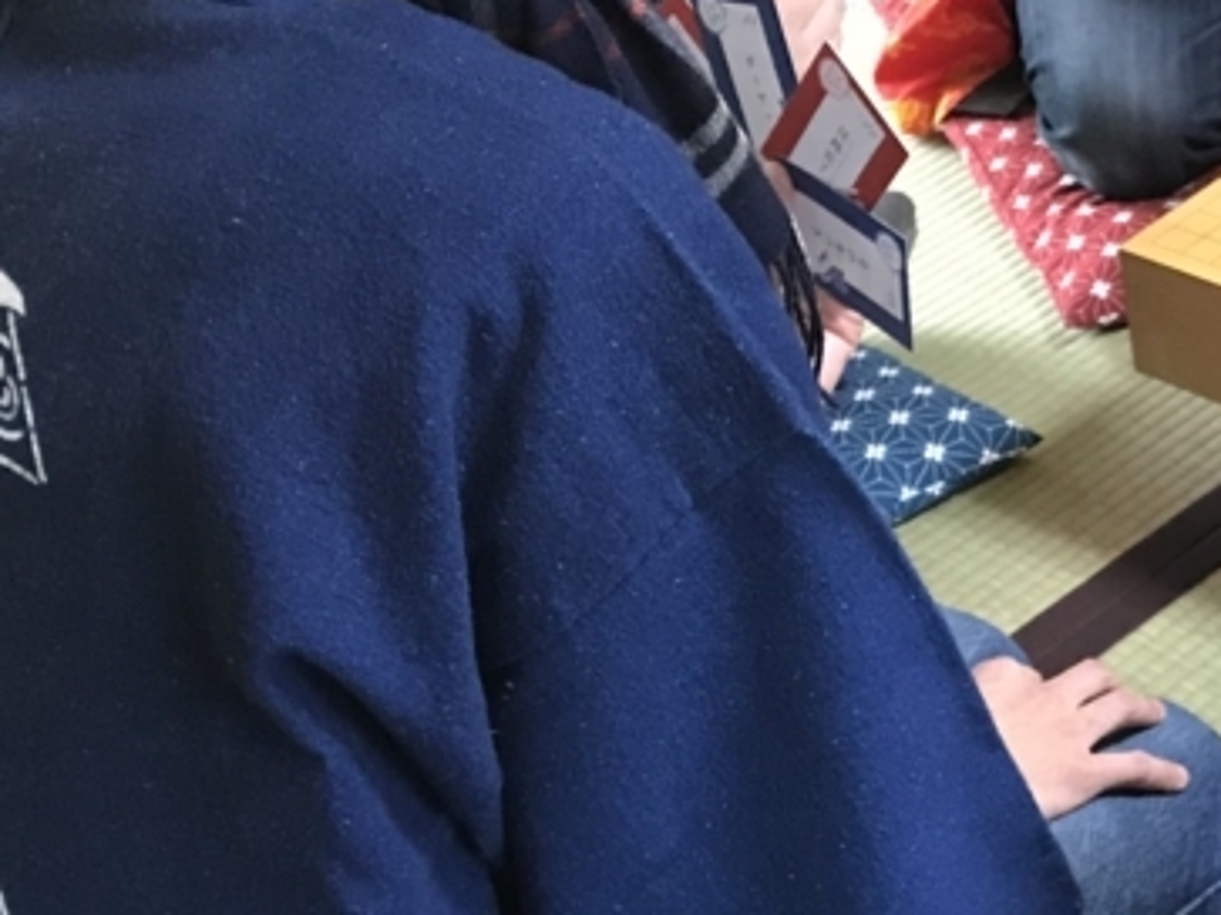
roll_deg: +7.8
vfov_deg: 18.4
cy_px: 794
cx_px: 1265
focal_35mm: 79
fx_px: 2786
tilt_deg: -37.9
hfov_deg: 23.5
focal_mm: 3.99
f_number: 1.8
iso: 100
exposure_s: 1/15
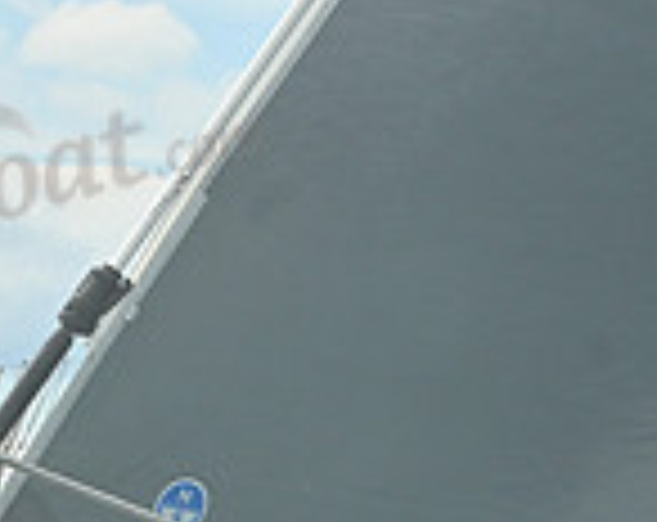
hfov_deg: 5.6
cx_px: 500
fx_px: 6671
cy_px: 785
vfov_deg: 4.5
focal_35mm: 344
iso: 320
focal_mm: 92
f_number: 8
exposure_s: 1/1250
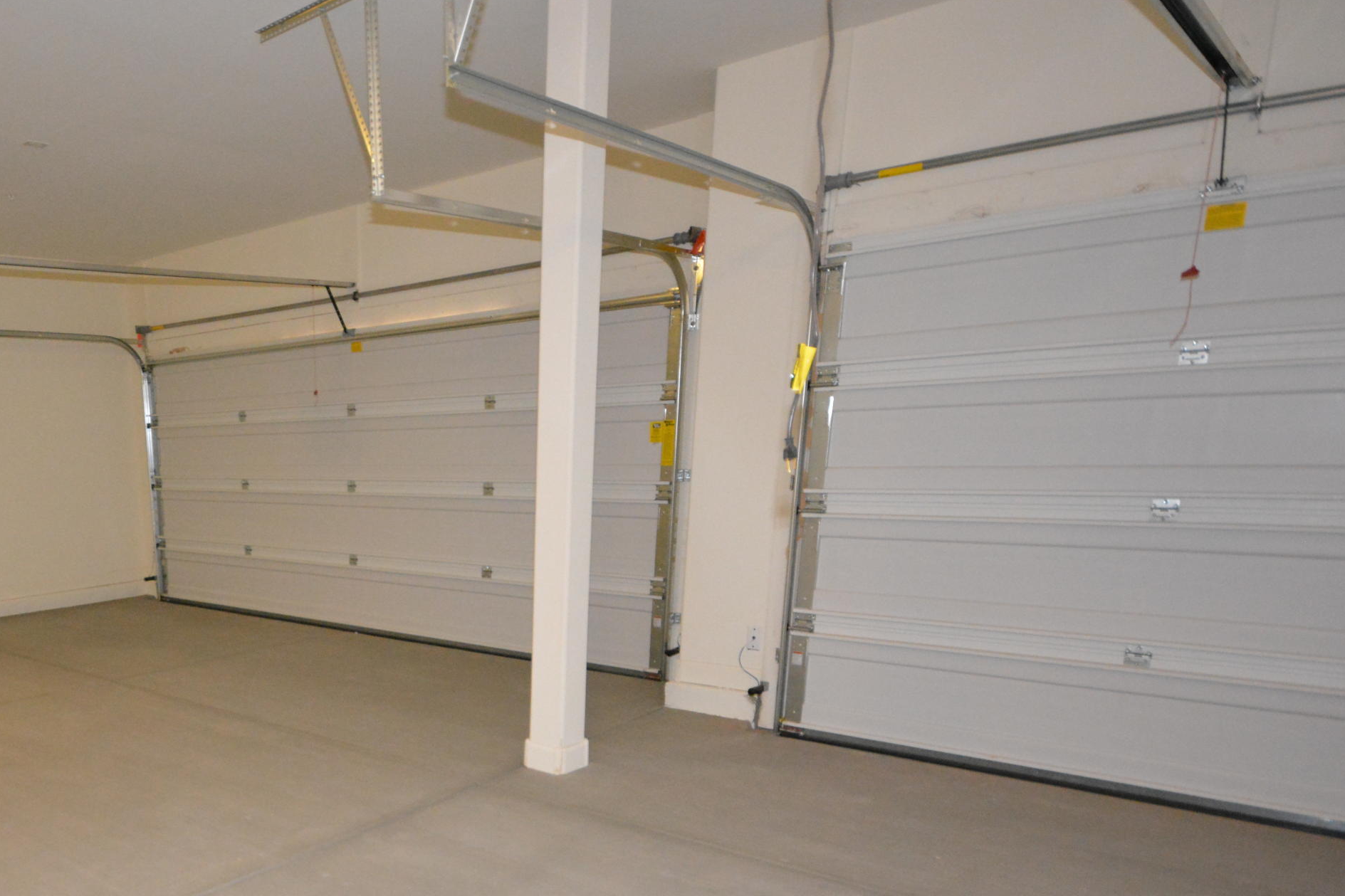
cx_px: 301
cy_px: 680
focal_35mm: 27
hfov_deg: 62.0
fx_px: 1023
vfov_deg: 45.5
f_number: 4.2
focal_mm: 11.5
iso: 3200
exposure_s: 1/60
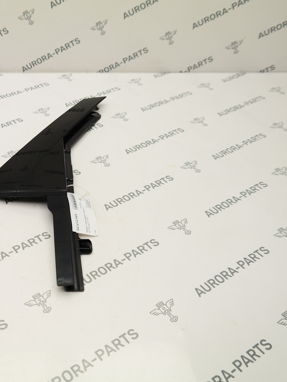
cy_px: 191
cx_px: 63
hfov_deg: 35.8
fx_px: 431
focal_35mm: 39
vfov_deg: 47.9
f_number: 3.5
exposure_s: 1/80
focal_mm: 18
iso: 100
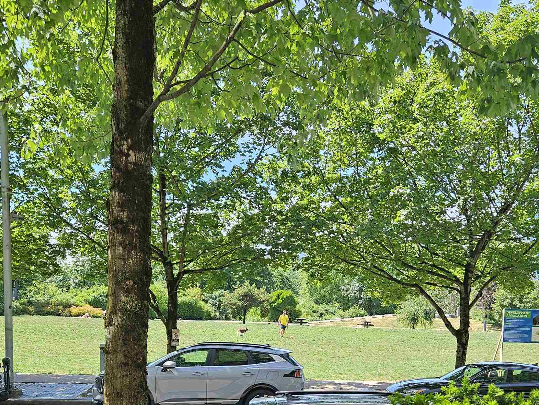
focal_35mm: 45
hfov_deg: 41.8
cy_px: 395
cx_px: 336
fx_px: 701
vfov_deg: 30.2
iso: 25
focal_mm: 5.4
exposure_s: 1/385
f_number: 1.8
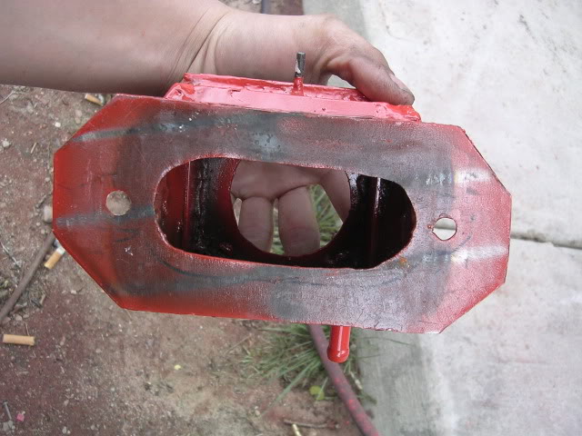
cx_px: 291
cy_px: 218
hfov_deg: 49.0
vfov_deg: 37.7
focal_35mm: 38
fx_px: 639
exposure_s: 1/76.5
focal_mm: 5.8
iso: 100
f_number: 2.8
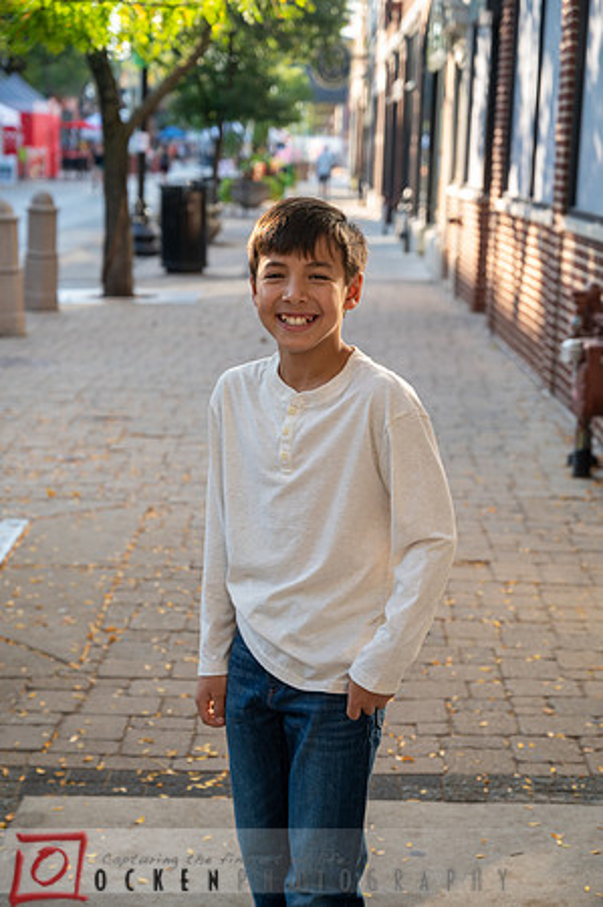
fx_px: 1763
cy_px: 454
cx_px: 302
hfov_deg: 19.4
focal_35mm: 70
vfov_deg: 28.9
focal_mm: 70
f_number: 5
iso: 400
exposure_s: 1/250
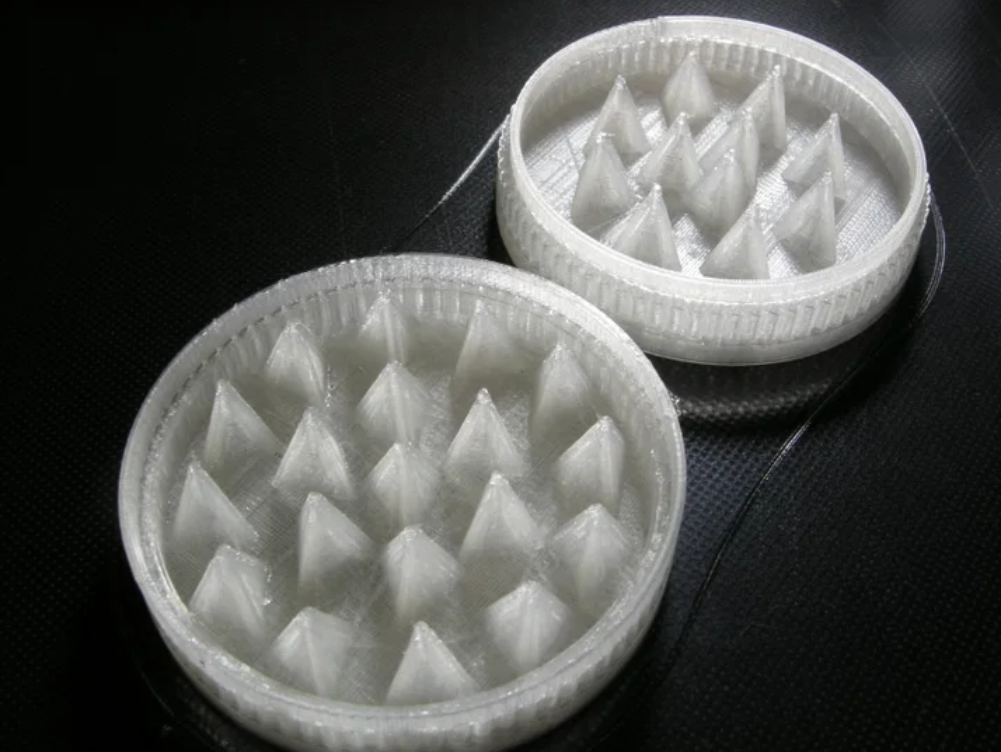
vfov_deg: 34.4
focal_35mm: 42
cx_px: 522
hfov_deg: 44.8
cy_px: 402
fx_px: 1215
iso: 64
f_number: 7.6
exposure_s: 1/4.6
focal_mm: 7.5
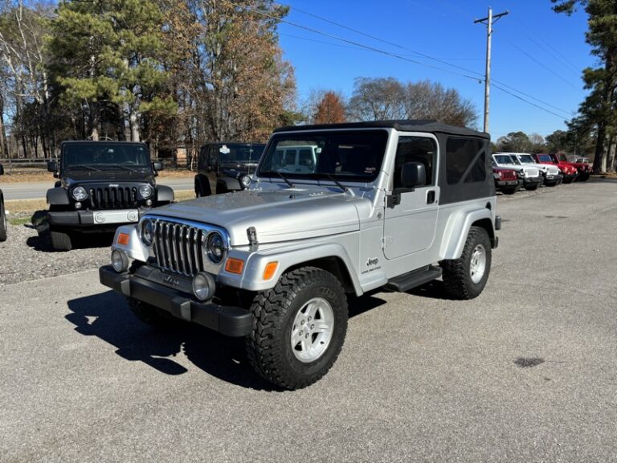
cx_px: 308
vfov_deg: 53.1
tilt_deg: -8.6
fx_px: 463
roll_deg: +0.3
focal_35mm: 26
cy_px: 232
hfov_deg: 67.3
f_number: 1.6
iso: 50
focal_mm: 5.96
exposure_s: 1/3311
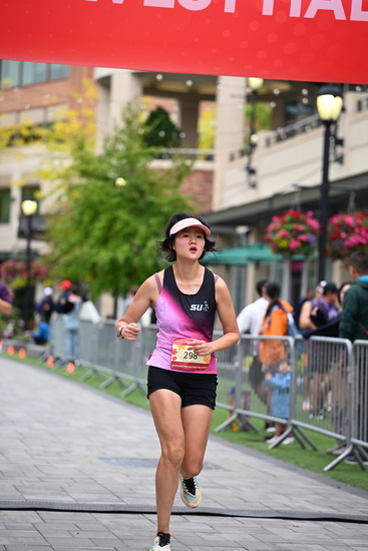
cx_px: 184
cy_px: 276
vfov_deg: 18.6
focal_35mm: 110
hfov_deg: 12.5
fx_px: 1685
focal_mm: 110
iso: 640
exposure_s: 1/2000
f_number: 2.8
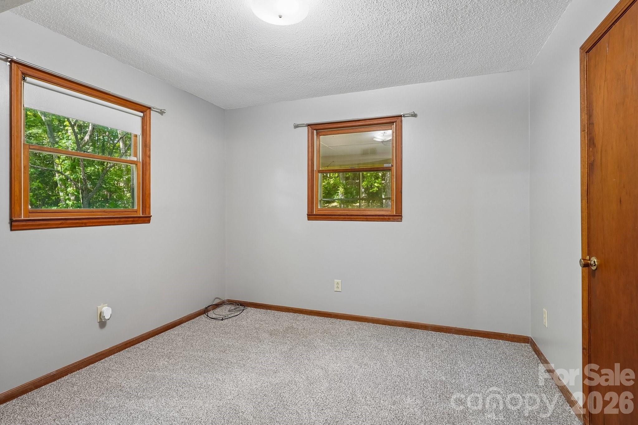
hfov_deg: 90.0
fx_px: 319
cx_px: 319
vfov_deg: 67.4
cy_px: 212
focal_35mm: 18
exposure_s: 1/5
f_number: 8
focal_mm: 18
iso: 400
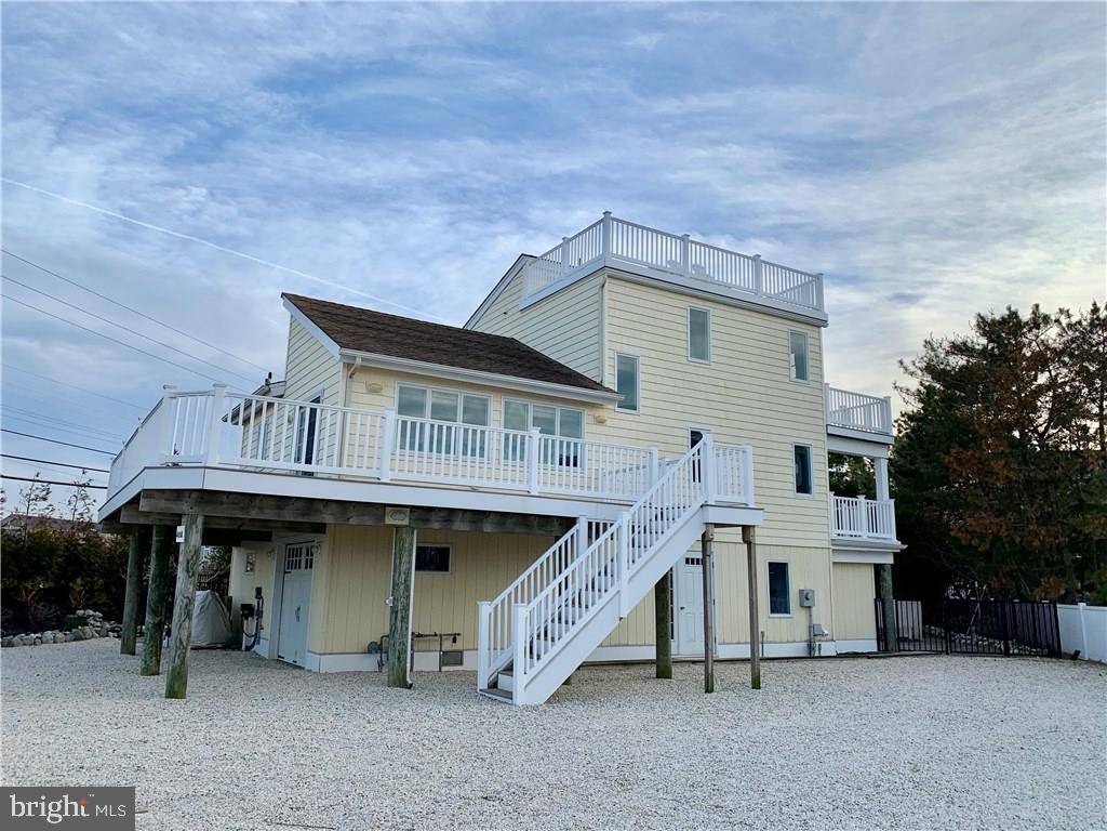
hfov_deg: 67.3
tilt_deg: +12.2
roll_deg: -1.3
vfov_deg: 53.1
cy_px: 416
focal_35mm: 26
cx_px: 554
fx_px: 831
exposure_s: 1/808
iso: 25
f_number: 1.8
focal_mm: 4.25
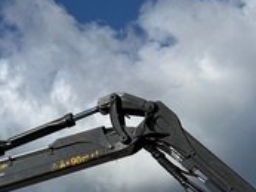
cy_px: 307
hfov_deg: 21.4
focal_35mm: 90
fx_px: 666
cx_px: 37
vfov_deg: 15.0
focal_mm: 6.76
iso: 80
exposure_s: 1/9091
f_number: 1.78
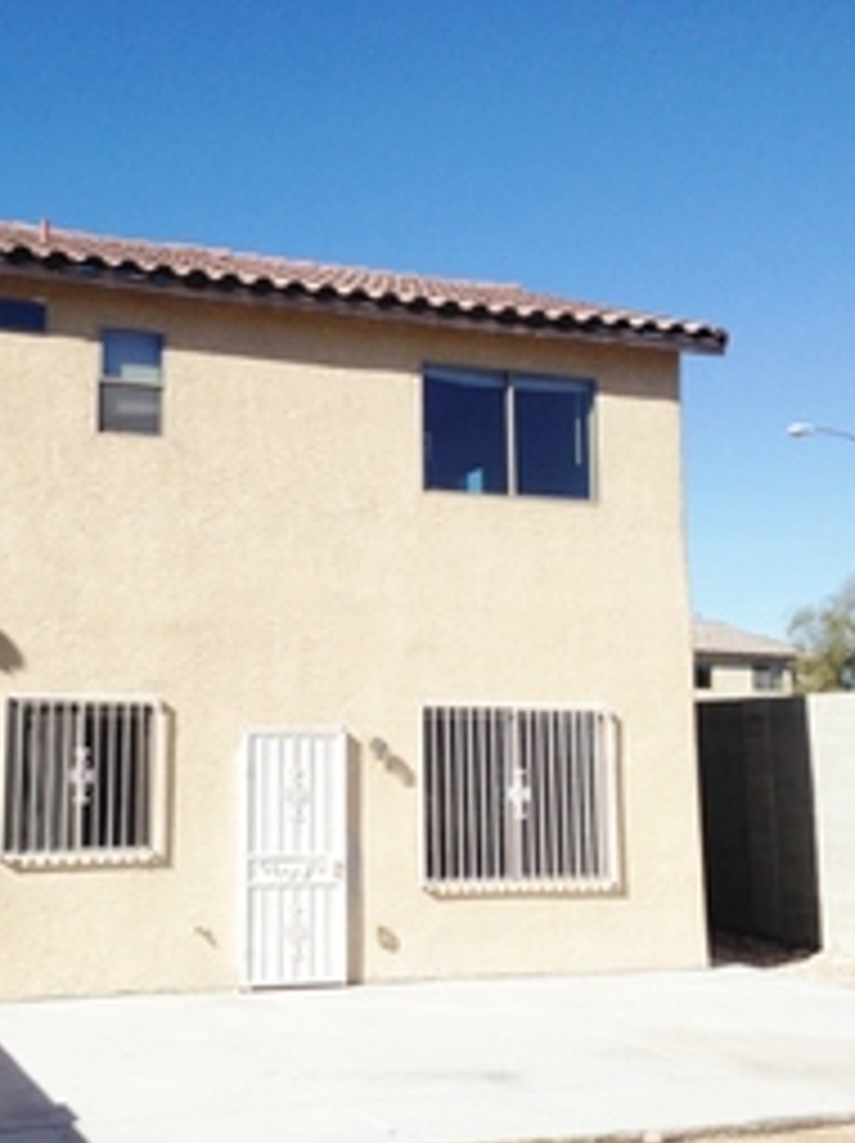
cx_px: 216
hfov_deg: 31.6
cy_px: 580
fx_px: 1484
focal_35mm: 45
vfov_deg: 42.1
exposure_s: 1/2088
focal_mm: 4.13
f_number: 2.4
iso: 50
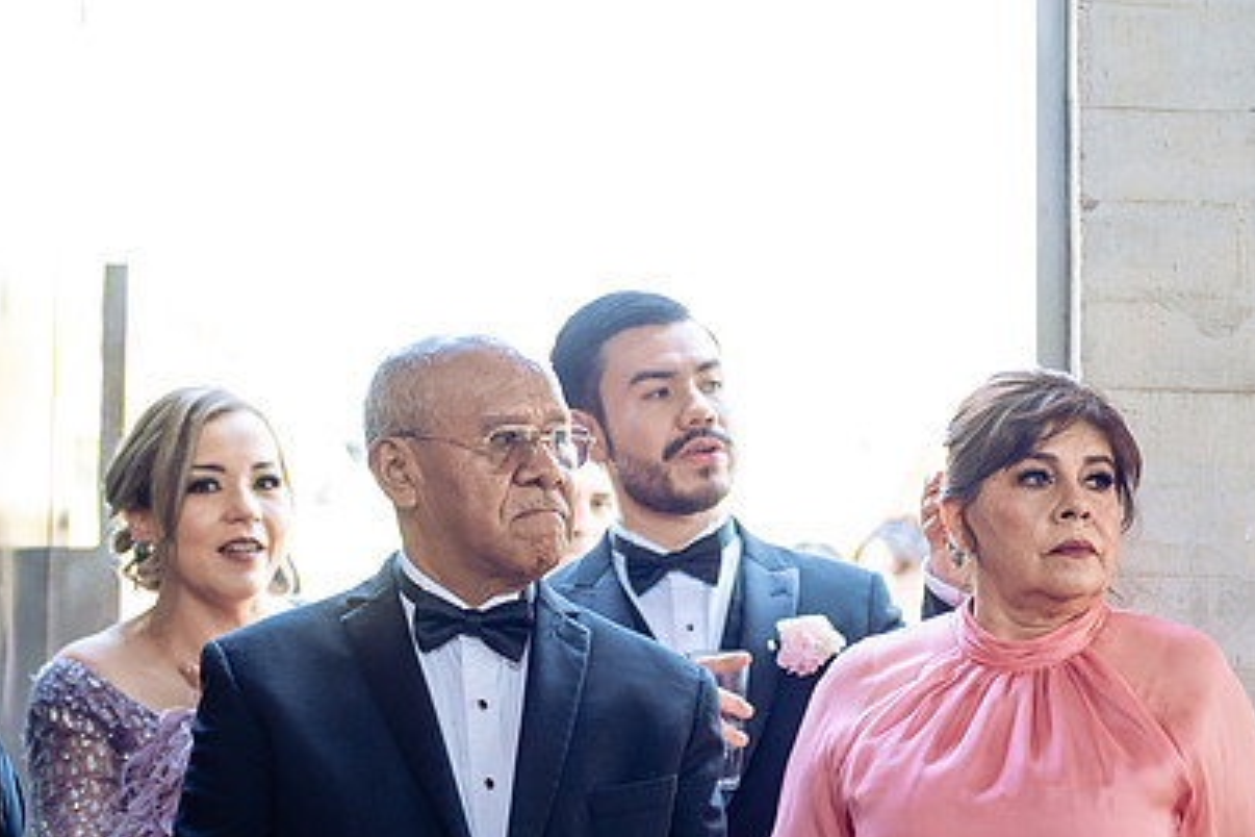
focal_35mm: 108
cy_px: 252
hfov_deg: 18.8
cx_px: 904
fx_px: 3765
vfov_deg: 12.7
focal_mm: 58
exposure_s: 1/200
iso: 640
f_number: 3.5
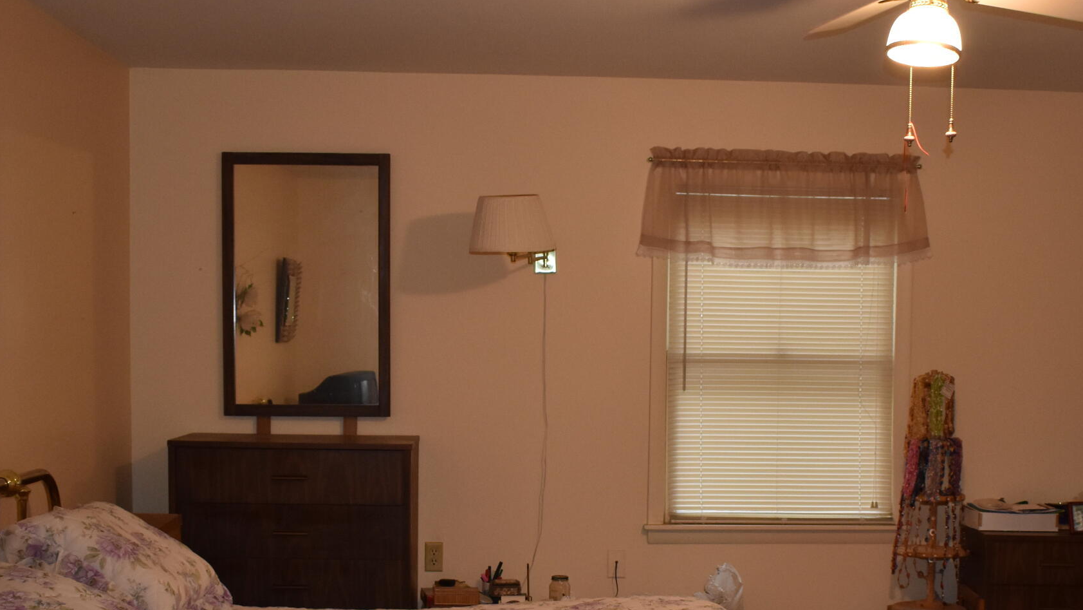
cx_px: 619
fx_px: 1608
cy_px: 488
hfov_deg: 37.1
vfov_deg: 21.2
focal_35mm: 56
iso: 900
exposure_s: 1/125
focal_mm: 20
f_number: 3.5
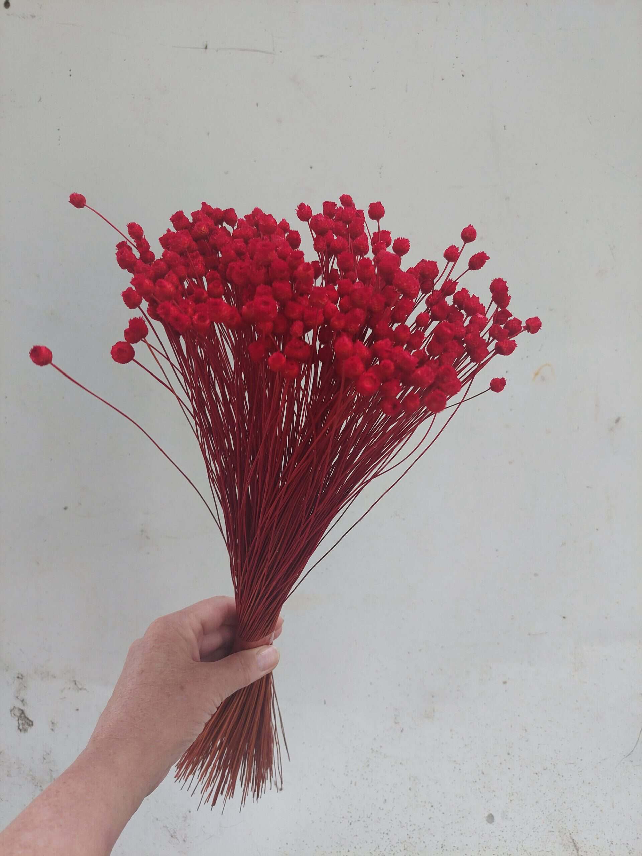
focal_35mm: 24
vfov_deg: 71.6
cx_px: 321
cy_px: 428
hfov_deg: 56.8
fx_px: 593
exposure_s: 1/25
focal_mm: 5.23
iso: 64
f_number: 1.8
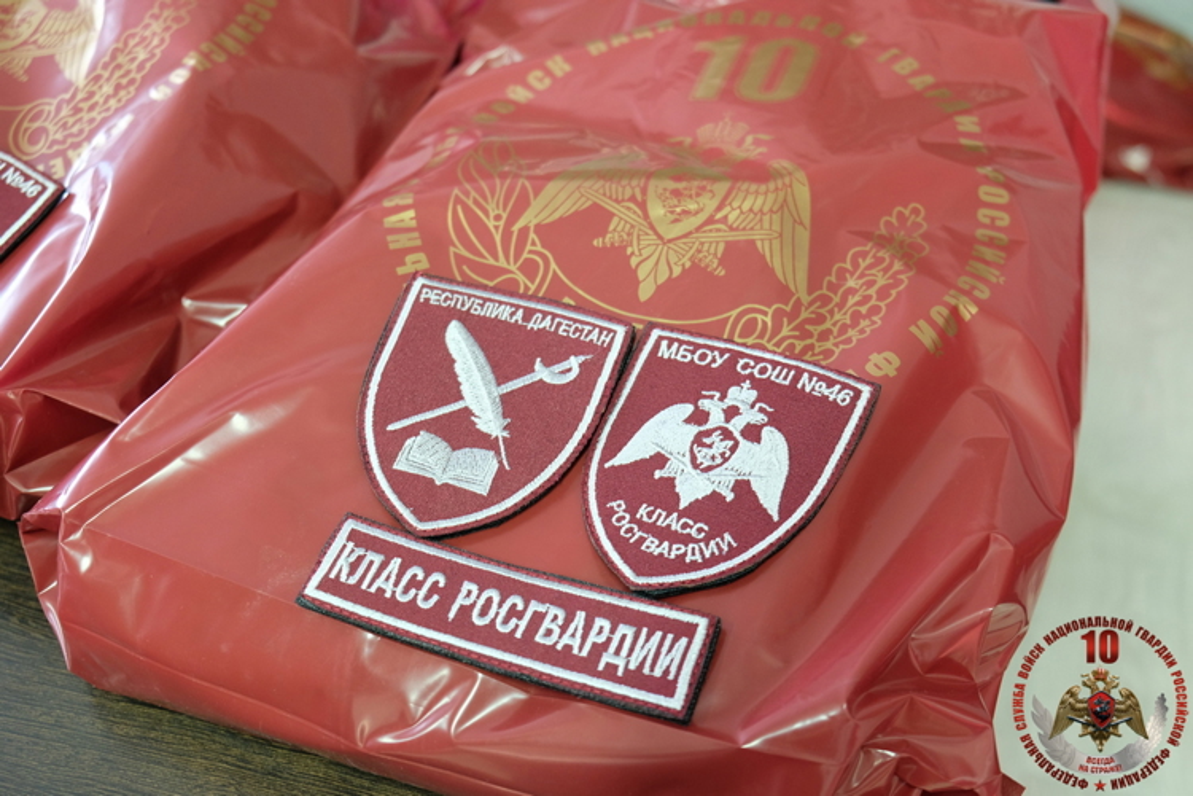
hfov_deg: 53.1
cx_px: 596
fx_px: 1193
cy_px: 398
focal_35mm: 36
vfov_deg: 36.9
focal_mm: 24.3
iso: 800
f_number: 3.2
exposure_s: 1/15
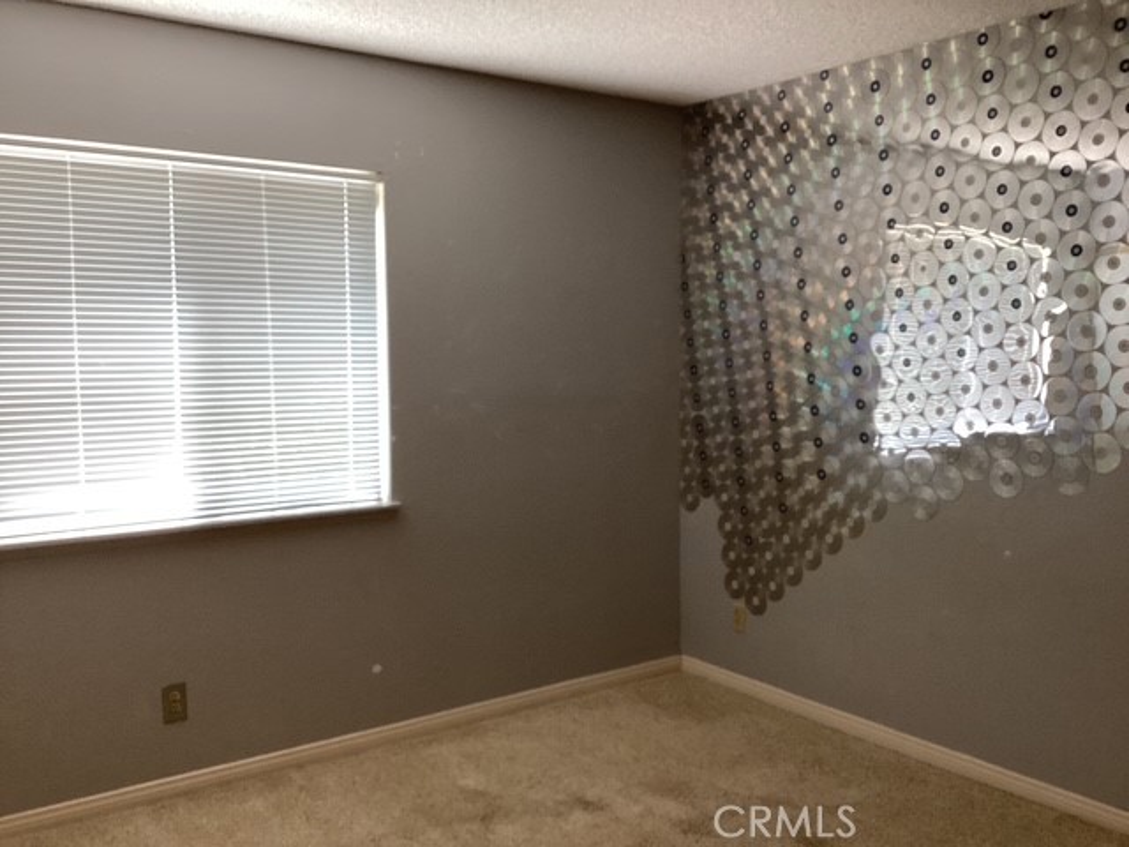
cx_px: 564
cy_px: 424
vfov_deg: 45.4
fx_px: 1011
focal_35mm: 31
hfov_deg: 58.4
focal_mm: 3.3
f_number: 2.4
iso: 160
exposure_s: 1/60
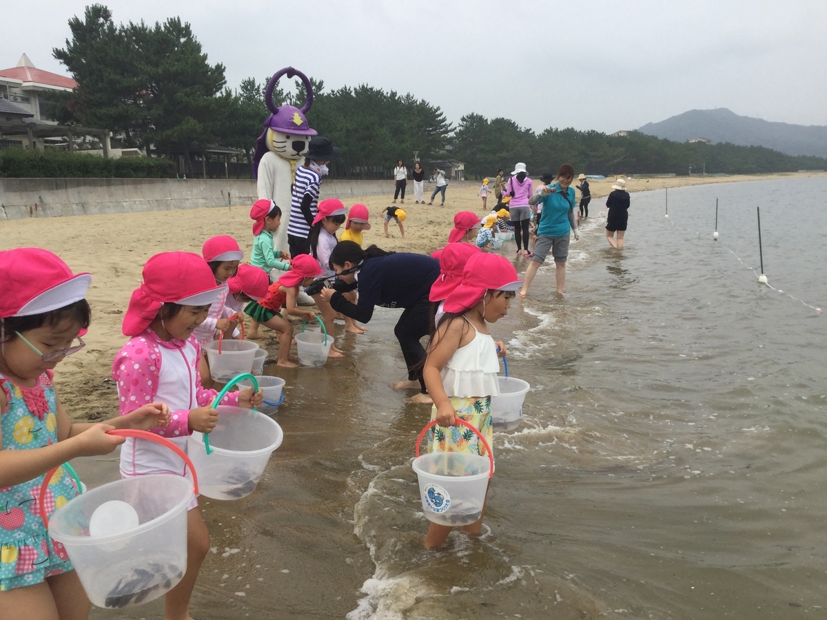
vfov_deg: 45.4
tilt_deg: -10.1
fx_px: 741
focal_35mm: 31
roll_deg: +1.0
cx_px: 414
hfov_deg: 58.4
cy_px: 310
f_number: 2.4
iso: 25
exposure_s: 1/1456
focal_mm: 3.3
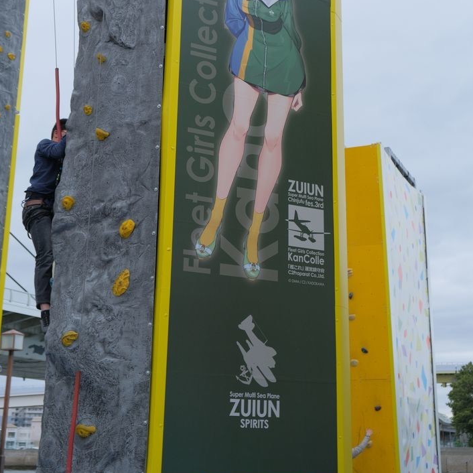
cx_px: 236
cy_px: 156
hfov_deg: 32.8
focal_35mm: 52
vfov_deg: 32.5
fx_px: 804
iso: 640
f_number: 4
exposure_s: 1/1250
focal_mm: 26.5
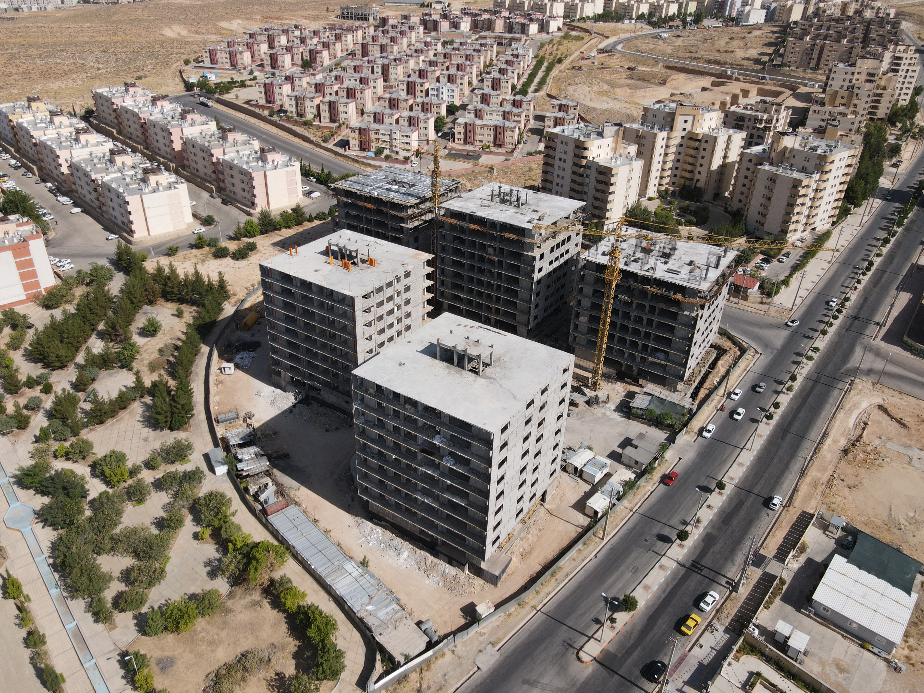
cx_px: 462
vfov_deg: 56.8
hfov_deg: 71.6
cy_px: 346
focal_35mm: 24
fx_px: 641
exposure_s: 1/50
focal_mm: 4.5
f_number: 2.8
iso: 100
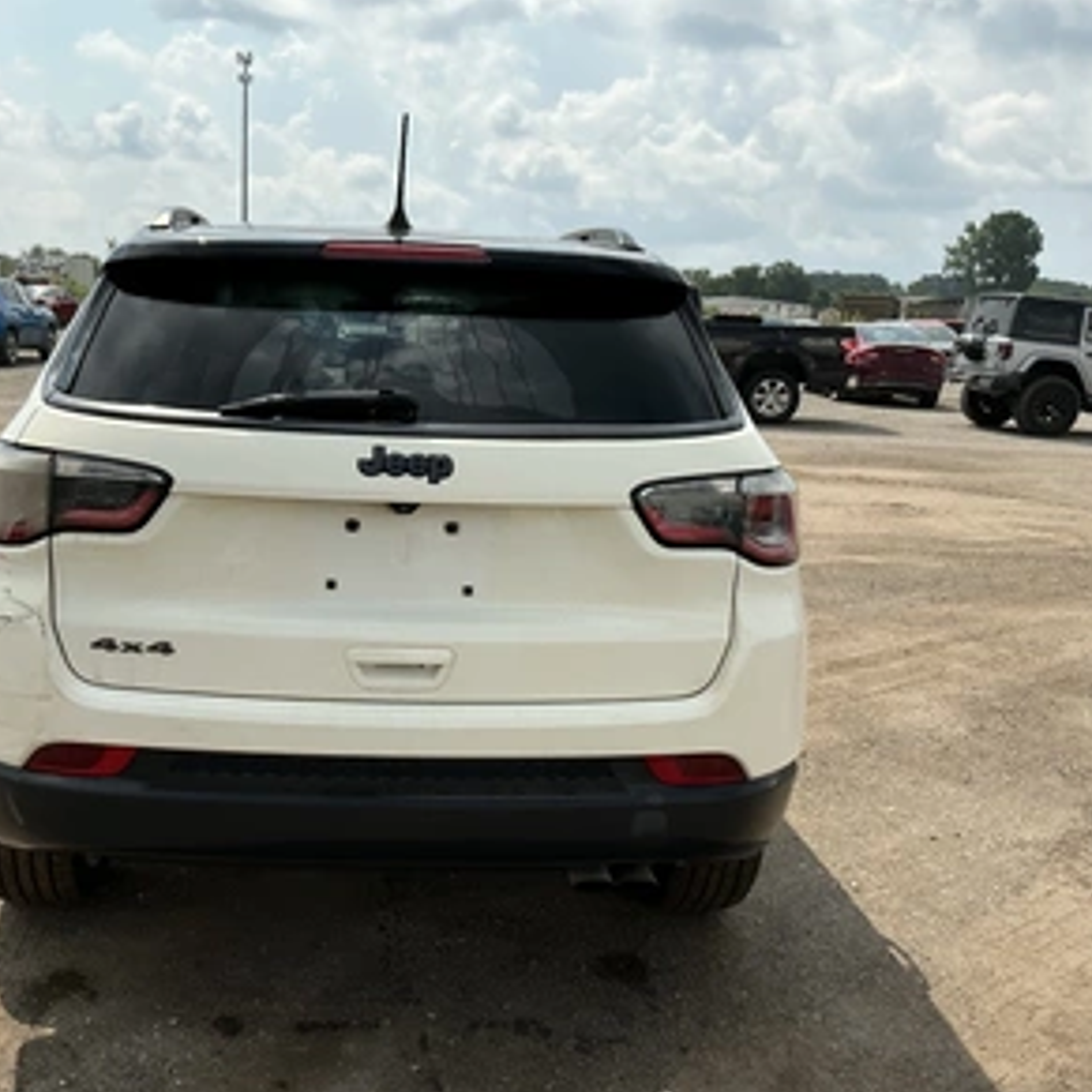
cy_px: 559
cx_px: 420
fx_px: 1213
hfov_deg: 48.1
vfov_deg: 48.4
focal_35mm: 34
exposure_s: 1/2959
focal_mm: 3
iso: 25
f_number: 1.8
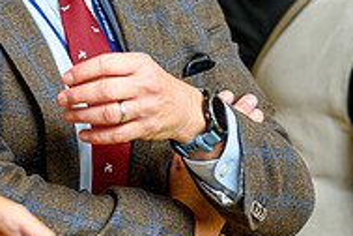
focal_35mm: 267
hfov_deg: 7.7
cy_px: -37
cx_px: -6
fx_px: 2618
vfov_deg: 5.1
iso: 320
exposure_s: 1/200
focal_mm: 85
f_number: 1.8
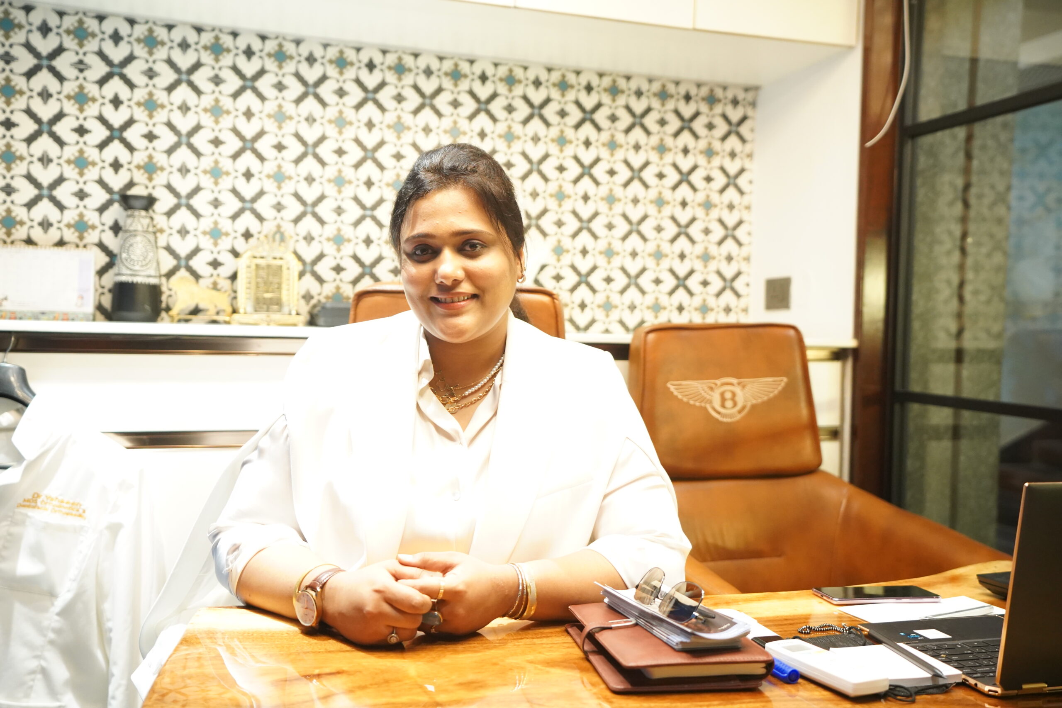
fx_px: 1032
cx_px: 531
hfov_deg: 54.4
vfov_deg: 37.9
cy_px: 354
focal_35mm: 35
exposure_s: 1/200
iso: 6400
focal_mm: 35
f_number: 2.8
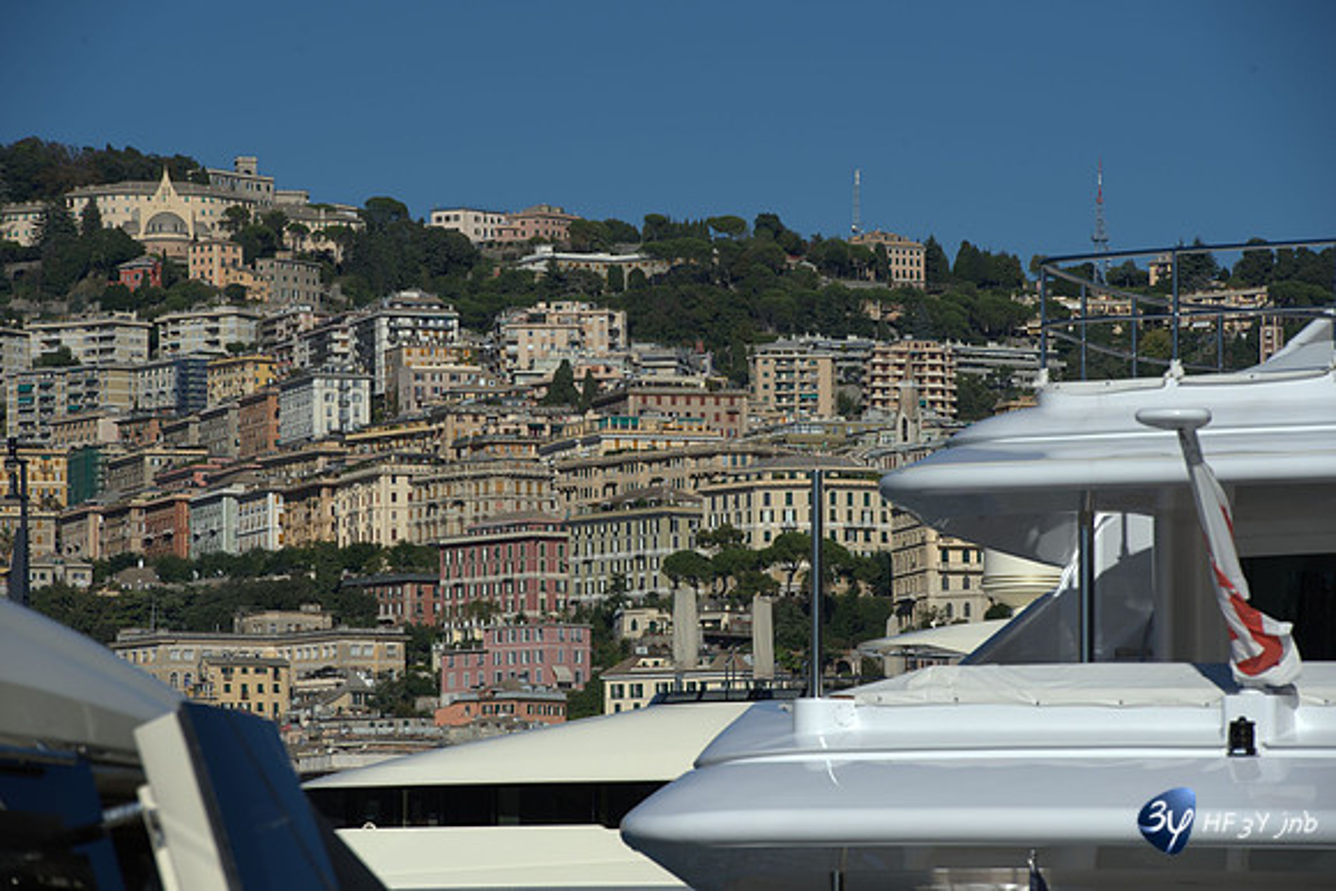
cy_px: 446
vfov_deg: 6.9
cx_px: 668
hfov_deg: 10.3
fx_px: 7424
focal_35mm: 200
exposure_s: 1/640
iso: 200
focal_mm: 200
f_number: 13
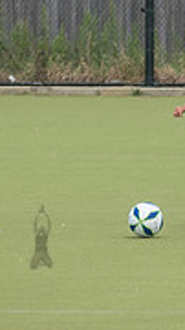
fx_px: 4648
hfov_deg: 2.3
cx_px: 267
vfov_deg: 4.1
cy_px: 182
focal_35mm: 532
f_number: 4
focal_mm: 120
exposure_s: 1/2000
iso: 250
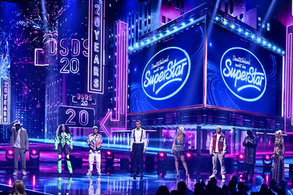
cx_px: 146
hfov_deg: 27.0
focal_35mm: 75
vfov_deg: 18.2
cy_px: 98
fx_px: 610
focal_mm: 75
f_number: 4.5
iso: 1600
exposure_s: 1/320
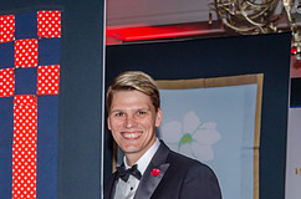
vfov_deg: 12.4
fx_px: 901
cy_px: 219
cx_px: 21
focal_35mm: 108
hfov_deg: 18.6
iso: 200
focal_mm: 30
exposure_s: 1/30
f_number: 8
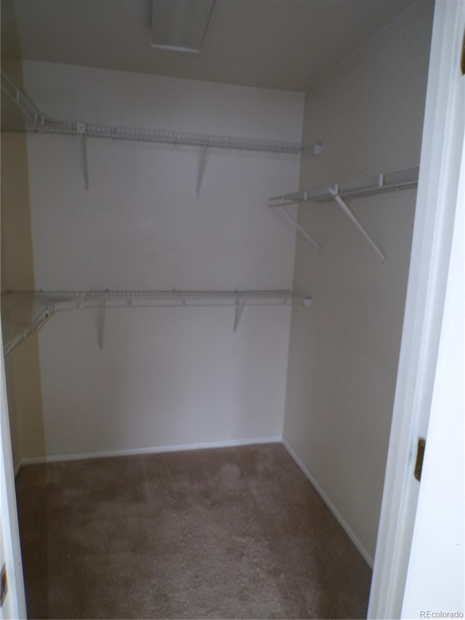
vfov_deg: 71.6
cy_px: 310
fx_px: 430
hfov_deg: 56.8
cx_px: 232
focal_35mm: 24
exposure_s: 1/17
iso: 200
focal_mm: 4.3
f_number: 3
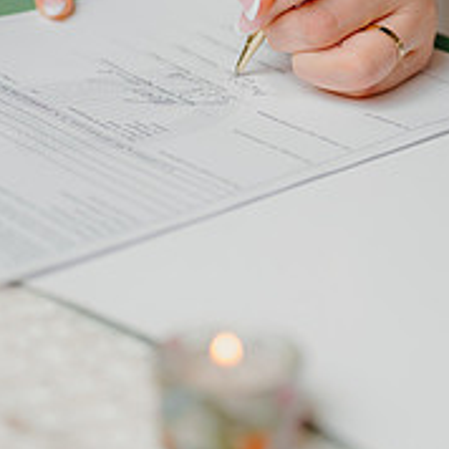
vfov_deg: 7.4
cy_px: 19
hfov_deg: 7.4
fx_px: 3449
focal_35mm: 235
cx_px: 323
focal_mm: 85
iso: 200
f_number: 2
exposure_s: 1/400
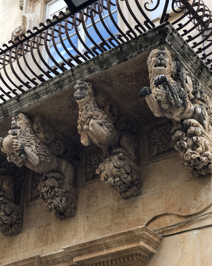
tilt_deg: +34.5
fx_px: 533
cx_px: 67
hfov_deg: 22.4
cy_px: 133
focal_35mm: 68
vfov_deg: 27.9
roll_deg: -1.1
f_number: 2.4
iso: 40
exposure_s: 1/60
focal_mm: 6
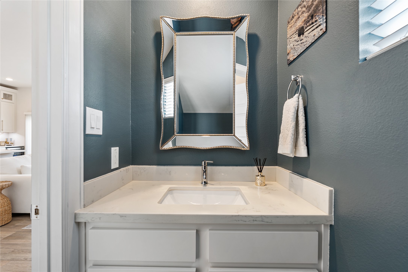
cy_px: 136
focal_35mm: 16
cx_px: 204
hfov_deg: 96.7
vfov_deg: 73.7
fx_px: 181
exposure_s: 1/5
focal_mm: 16
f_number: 5.6
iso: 100
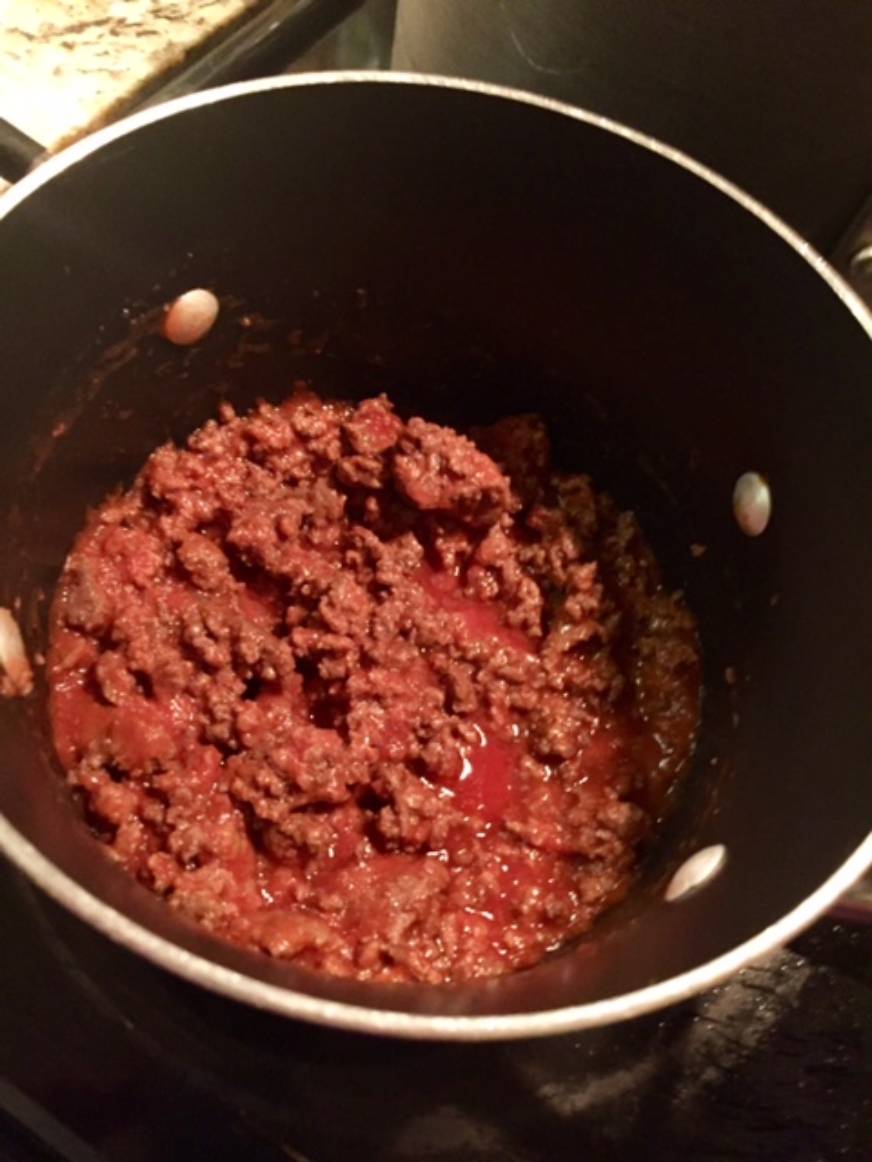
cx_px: 436
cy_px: 581
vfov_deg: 61.7
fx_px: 974
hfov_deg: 48.2
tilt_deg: -62.9
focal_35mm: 29
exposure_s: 1/15
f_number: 2.2
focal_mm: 4.15
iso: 500
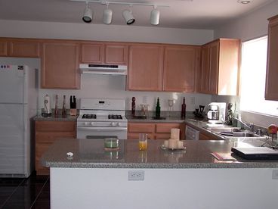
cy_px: 104
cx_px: 139
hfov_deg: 49.0
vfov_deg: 37.7
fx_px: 305
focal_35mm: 38
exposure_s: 1/64.2
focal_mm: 8.19
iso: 100
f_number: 2.13
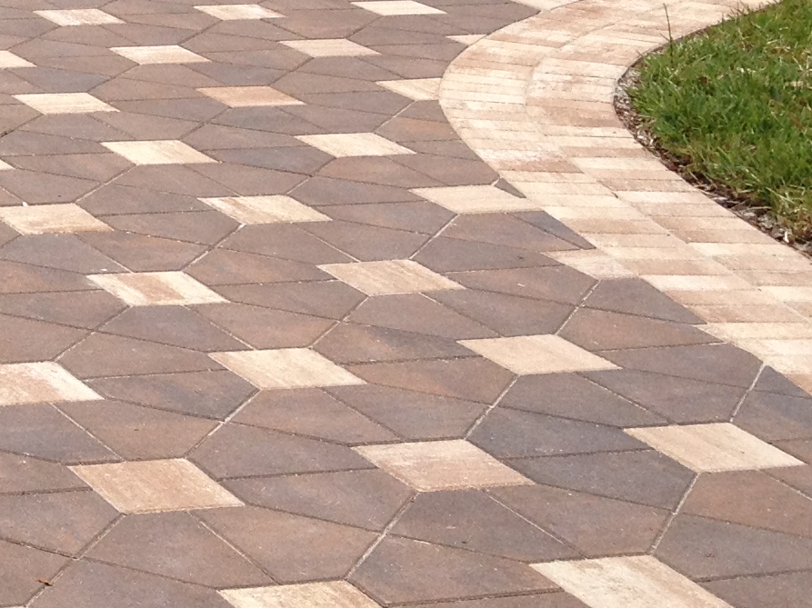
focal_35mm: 128
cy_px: -1
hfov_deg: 13.8
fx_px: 3001
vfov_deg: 11.5
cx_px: -632
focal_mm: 4.28
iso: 64
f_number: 2.4
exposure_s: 1/2513
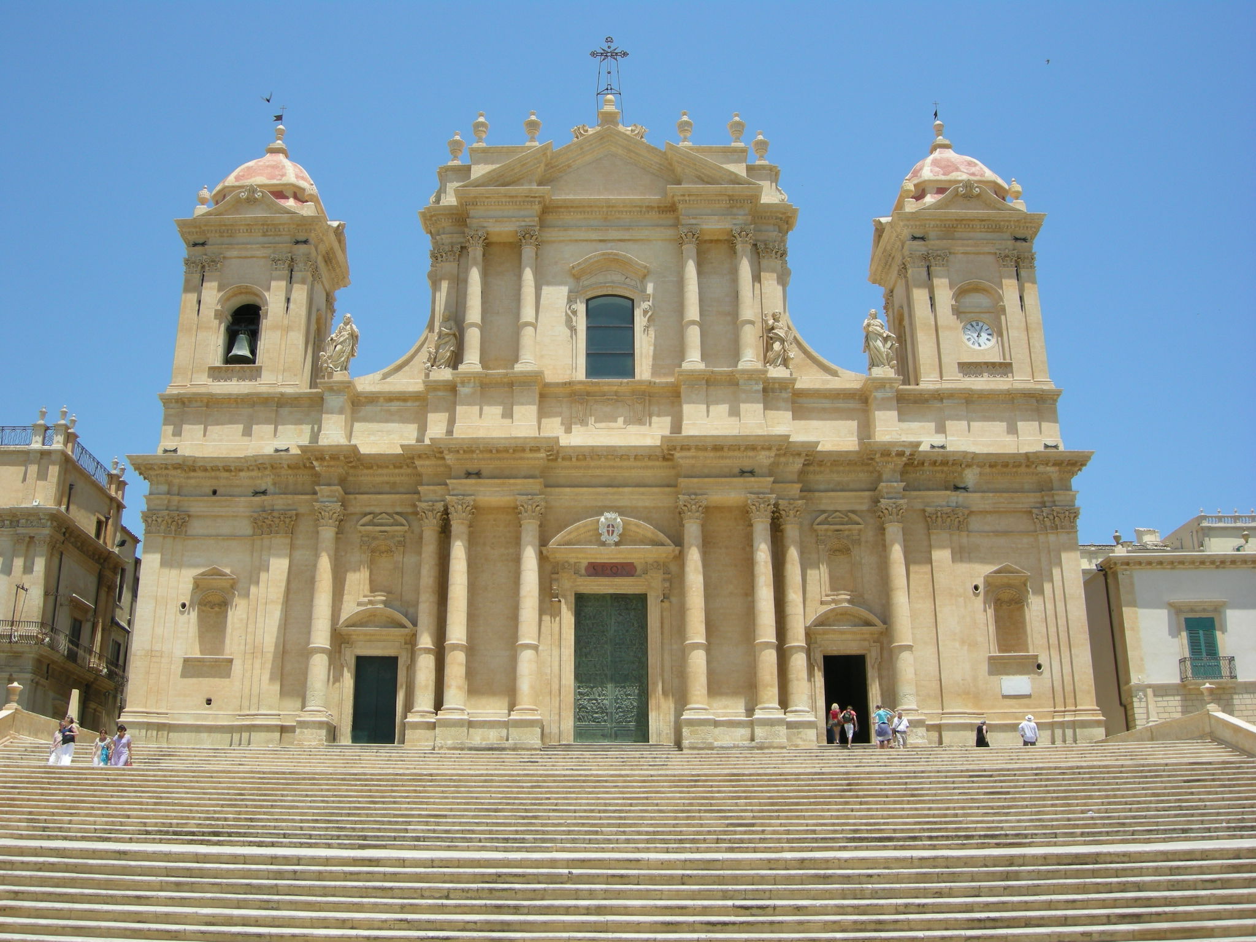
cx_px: 628
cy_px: 471
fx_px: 1306
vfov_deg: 39.7
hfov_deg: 51.4
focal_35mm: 36
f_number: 5.4
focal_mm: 7.5
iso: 64
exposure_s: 1/271
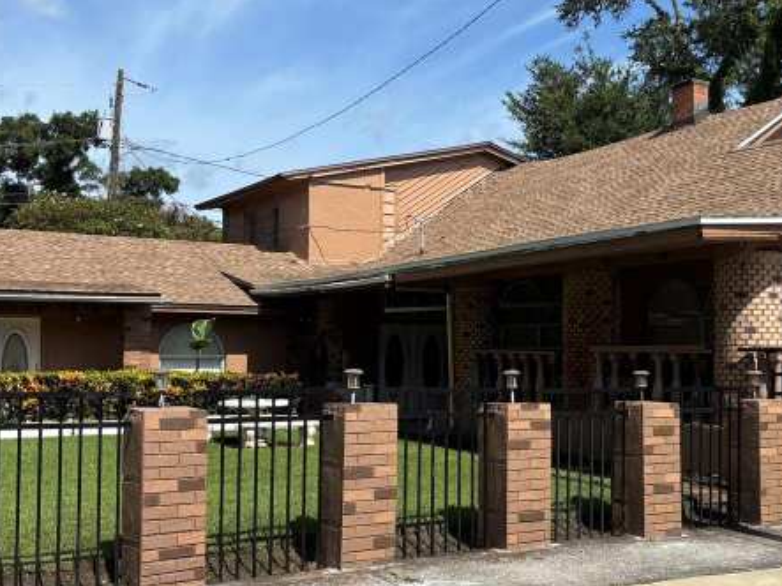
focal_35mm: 47
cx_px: 498
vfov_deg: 30.8
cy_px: 328
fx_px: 1061
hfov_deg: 40.1
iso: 50
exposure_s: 1/4425
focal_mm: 5.96
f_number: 1.6
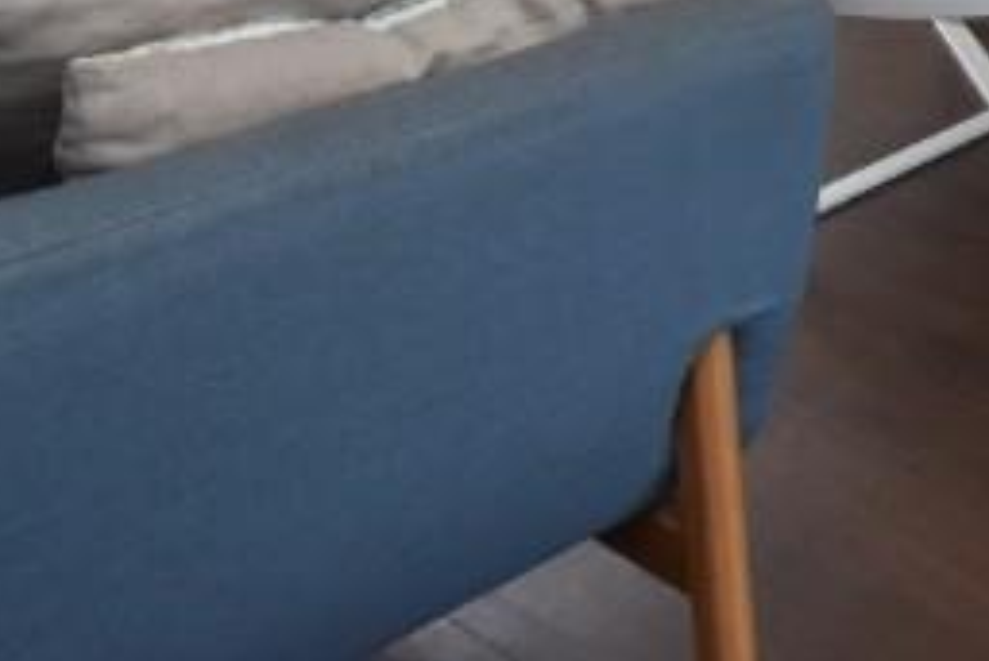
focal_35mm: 60
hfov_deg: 24.9
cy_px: -613
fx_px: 1649
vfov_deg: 17.3
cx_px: 1514
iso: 500
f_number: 5
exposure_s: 1/200
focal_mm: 10
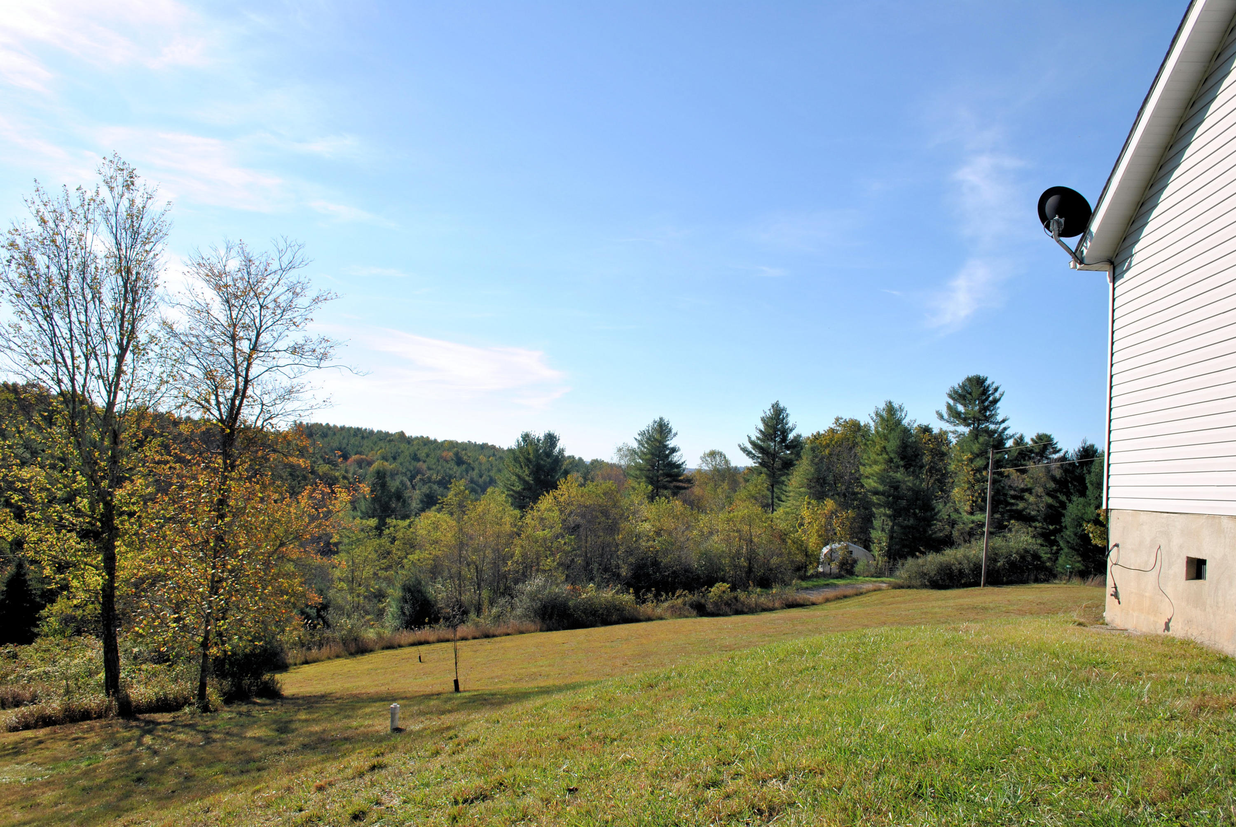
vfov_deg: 48.0
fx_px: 928
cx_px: 618
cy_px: 414
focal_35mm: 27
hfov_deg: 67.3
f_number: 8
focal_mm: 18
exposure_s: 1/250
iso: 100
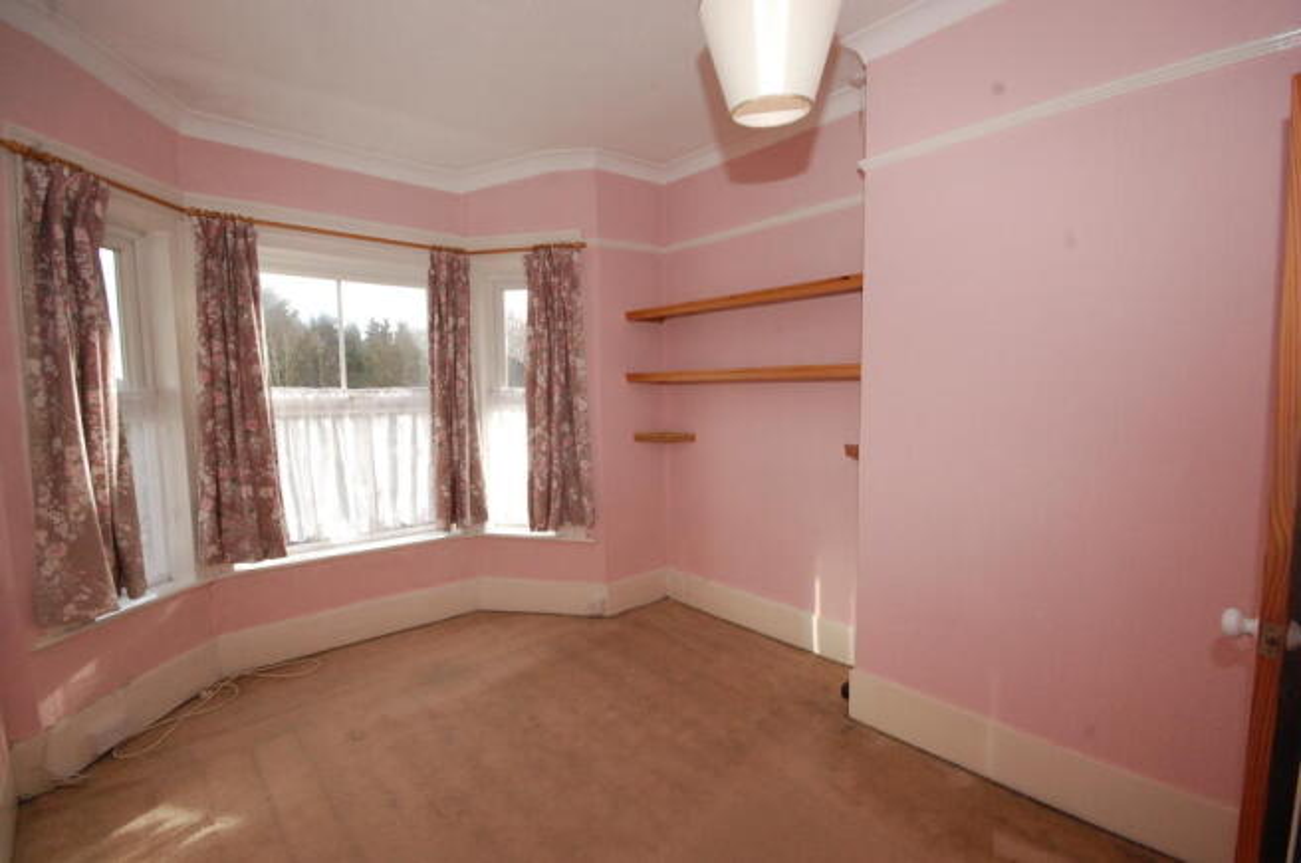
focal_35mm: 15
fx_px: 541
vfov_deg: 77.1
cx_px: 650
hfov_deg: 100.5
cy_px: 432
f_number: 9
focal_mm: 10
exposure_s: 1/320
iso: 1600
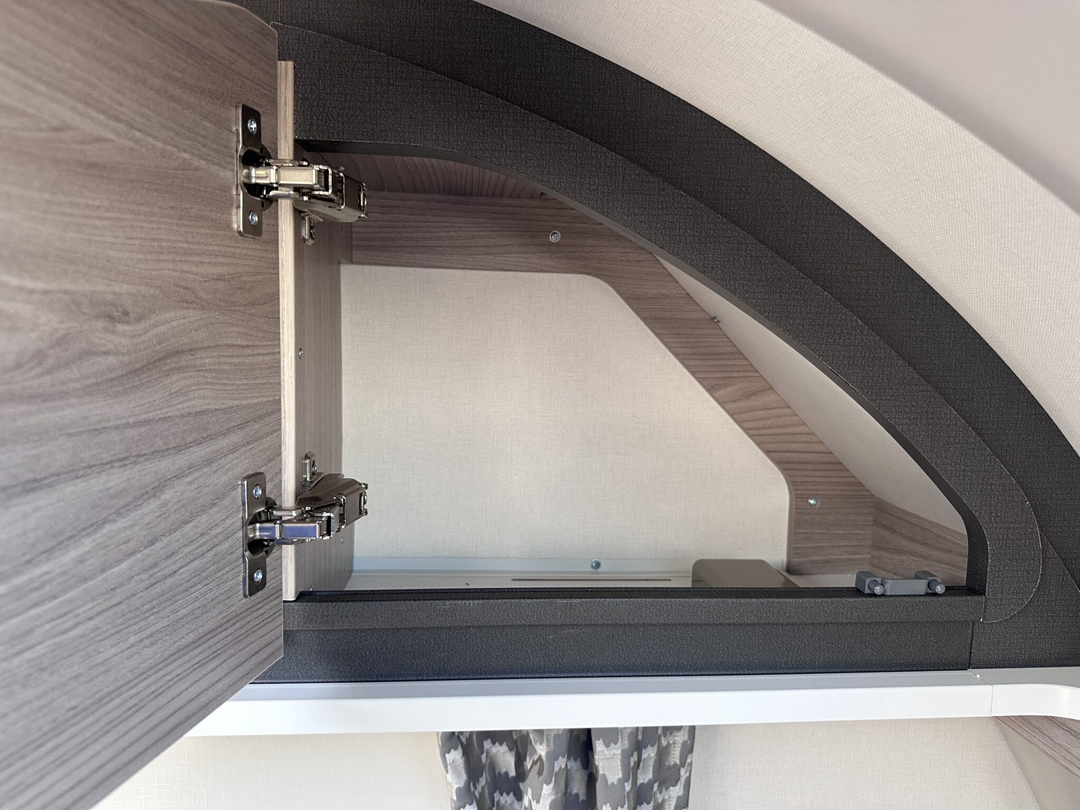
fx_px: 749
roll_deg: -1.0
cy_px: 405
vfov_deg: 56.8
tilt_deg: -4.2
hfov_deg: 71.6
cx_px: 540
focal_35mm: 24
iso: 250
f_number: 1.78
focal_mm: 6.86
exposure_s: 1/107
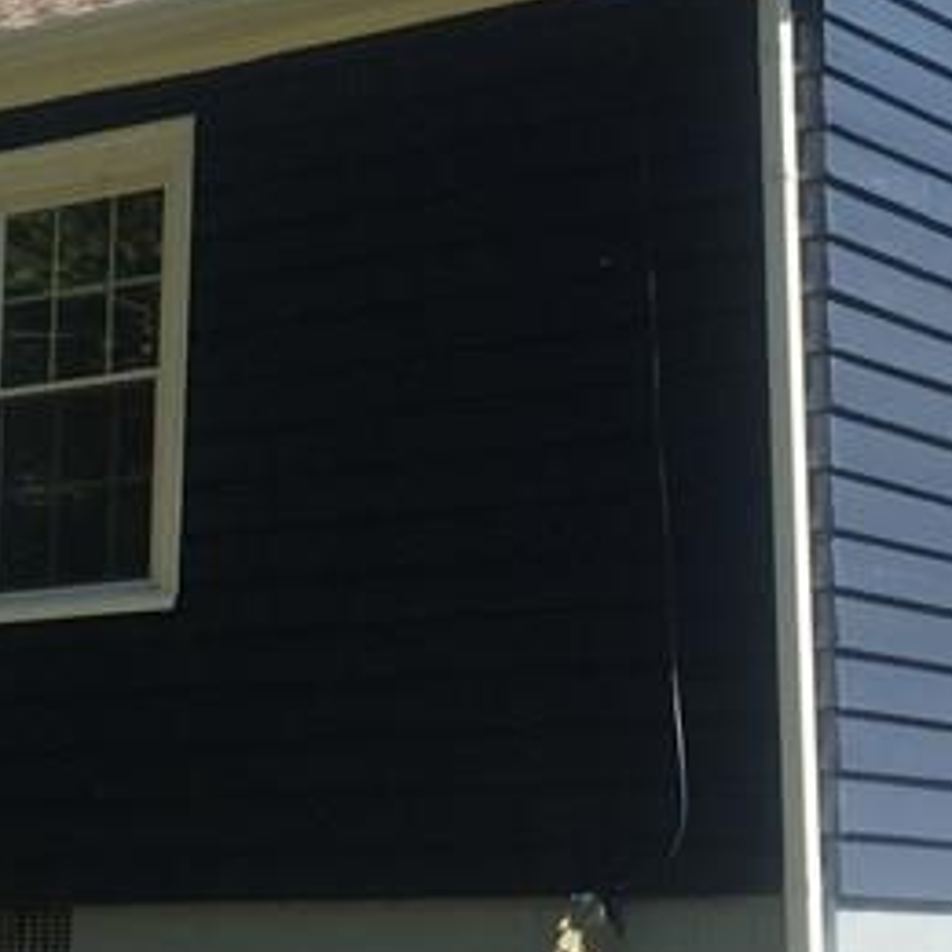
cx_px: 513
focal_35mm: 101
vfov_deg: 17.1
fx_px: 3143
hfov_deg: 17.2
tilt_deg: +16.1
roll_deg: -1.0
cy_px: 183
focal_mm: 4.15
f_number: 2.2
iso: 32
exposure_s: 1/1236
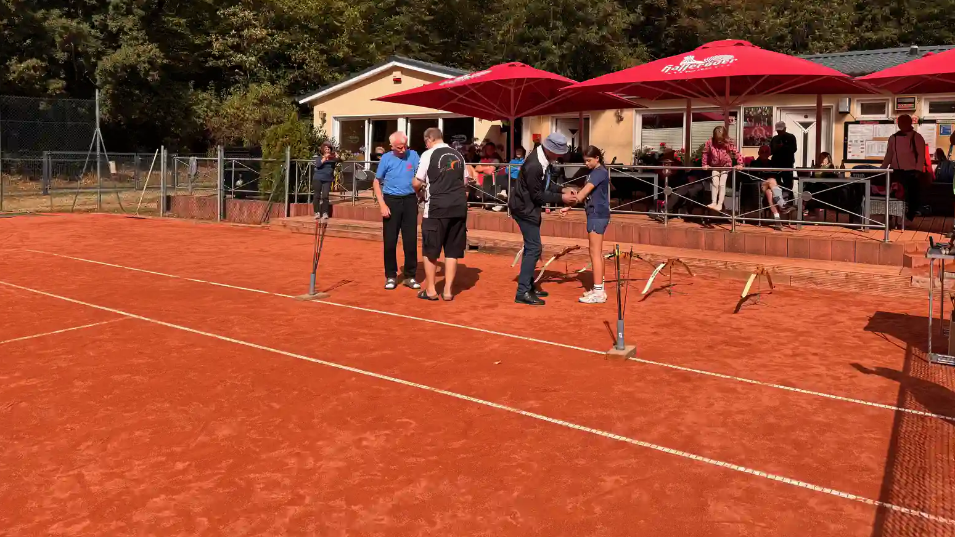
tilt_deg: -1.7
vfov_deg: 42.3
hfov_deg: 69.8
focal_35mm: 27
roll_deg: -0.4
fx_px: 684
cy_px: 172
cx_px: 472
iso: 80
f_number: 1.78
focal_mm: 6.76
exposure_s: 1/2331
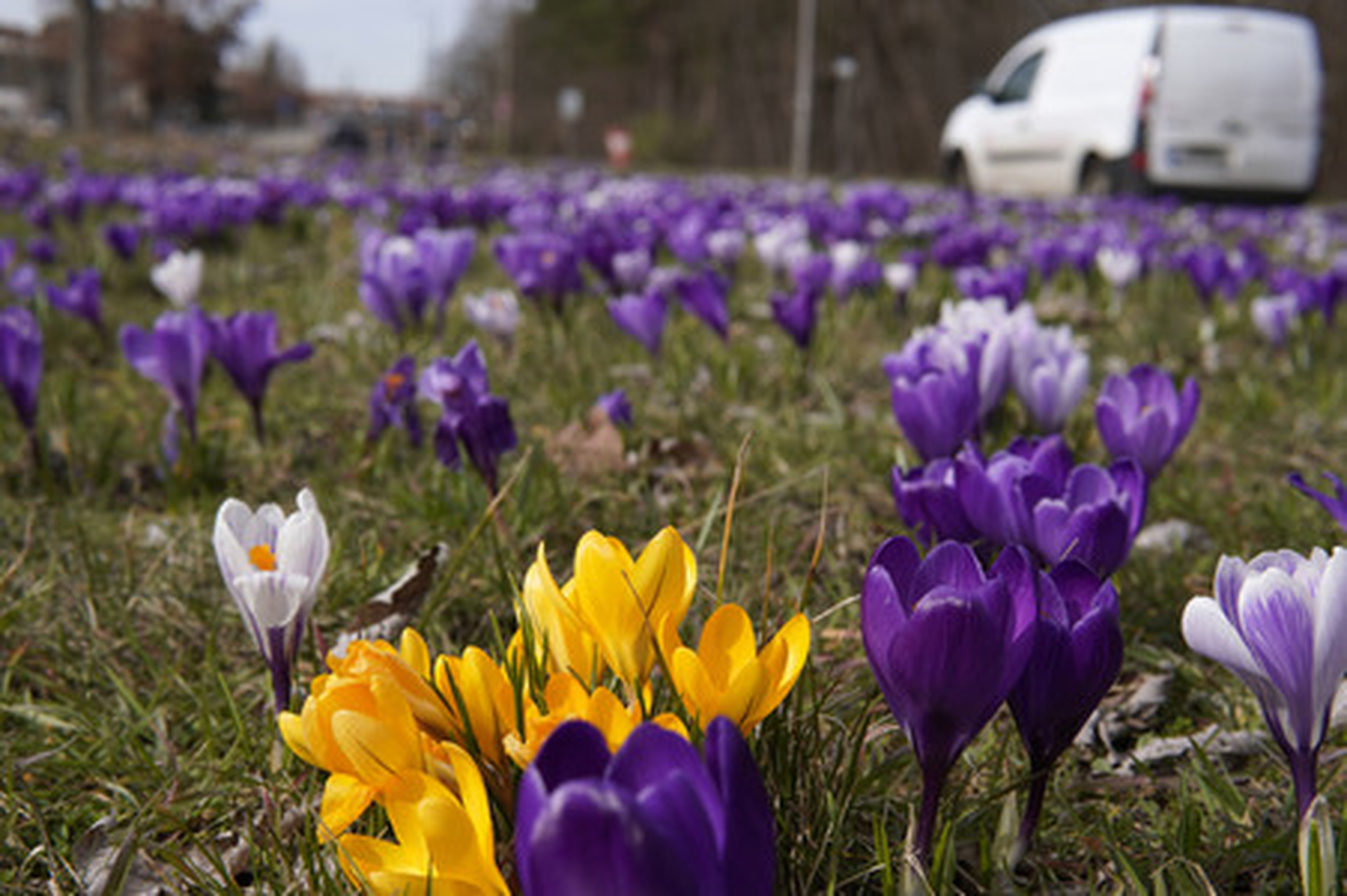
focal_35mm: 45
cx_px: 674
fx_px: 1682
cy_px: 448
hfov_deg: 43.6
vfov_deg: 29.8
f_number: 7.1
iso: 100
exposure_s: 1/320
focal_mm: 30
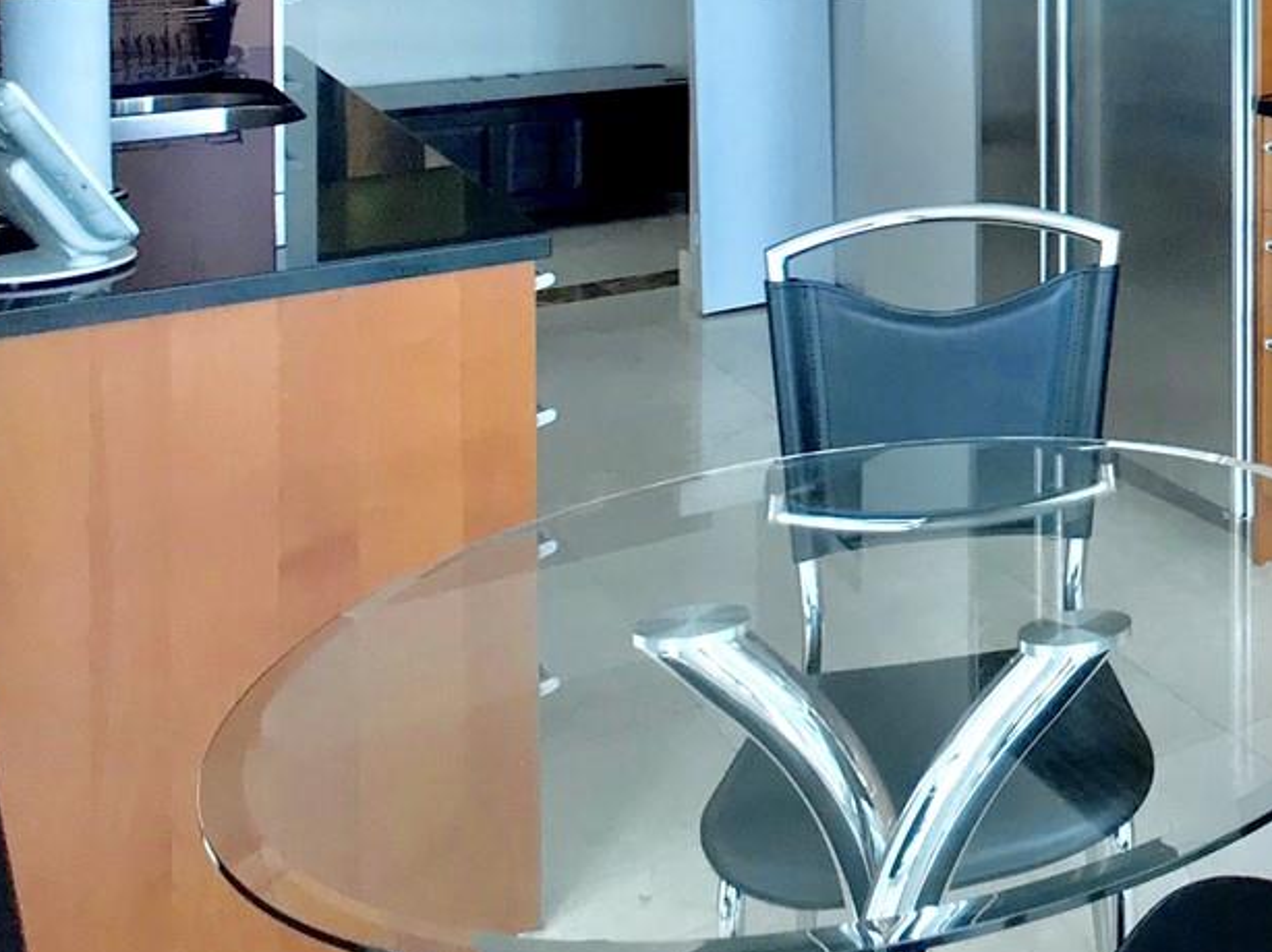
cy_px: -192
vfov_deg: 19.0
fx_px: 2681
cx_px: 1531
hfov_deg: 24.2
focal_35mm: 73
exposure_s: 1/120
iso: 40
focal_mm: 3.99
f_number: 1.8
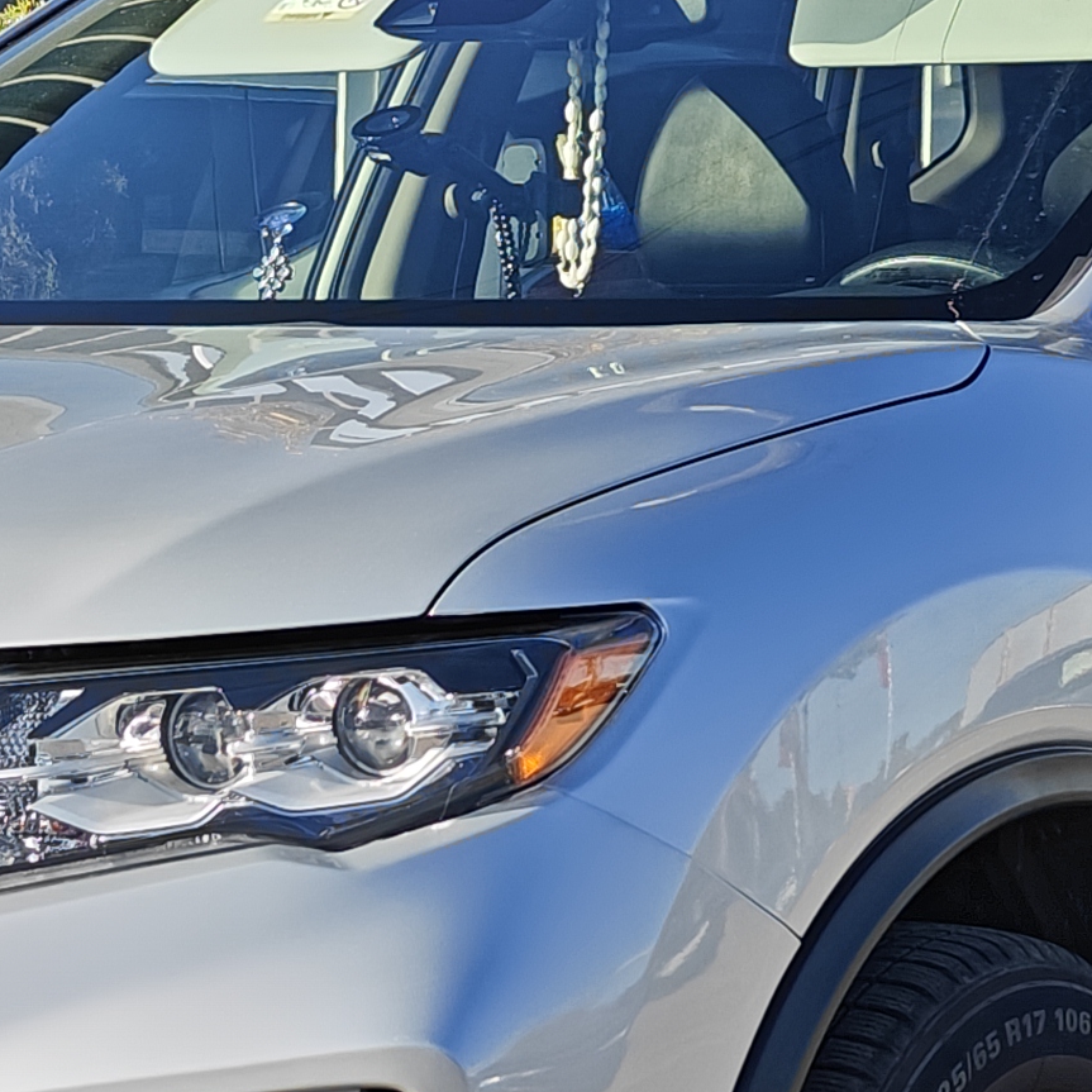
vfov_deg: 11.6
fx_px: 5389
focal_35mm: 151
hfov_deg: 11.6
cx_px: 468
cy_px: 691
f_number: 2
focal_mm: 7.08
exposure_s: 1/999
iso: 50
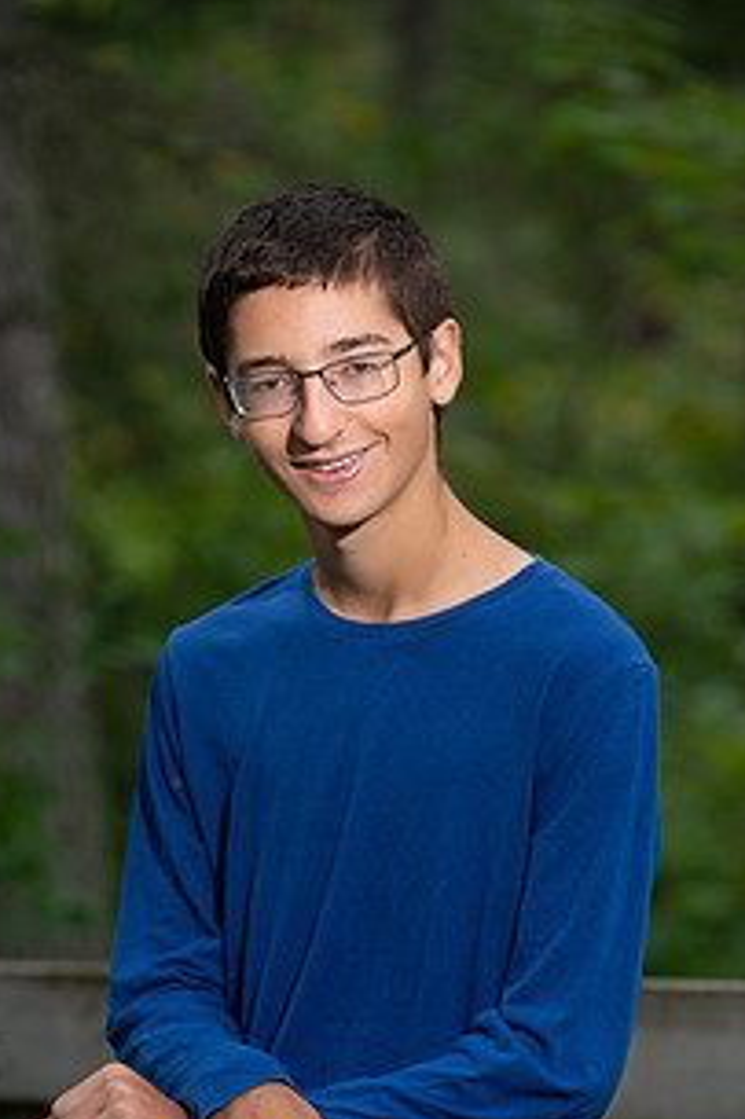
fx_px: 5500
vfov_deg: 11.6
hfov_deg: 7.7
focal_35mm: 177
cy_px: 796
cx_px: 356
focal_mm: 120
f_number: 3.5
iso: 100
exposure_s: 1/200
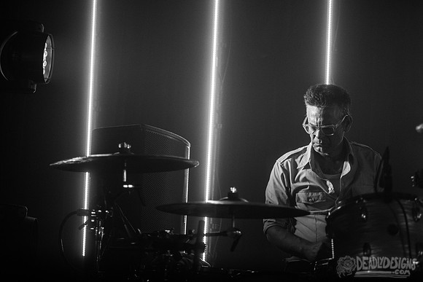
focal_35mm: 80
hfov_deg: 25.4
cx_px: 212
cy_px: 141
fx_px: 940
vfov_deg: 17.1
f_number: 3.2
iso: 3200
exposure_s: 1/100
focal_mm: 80
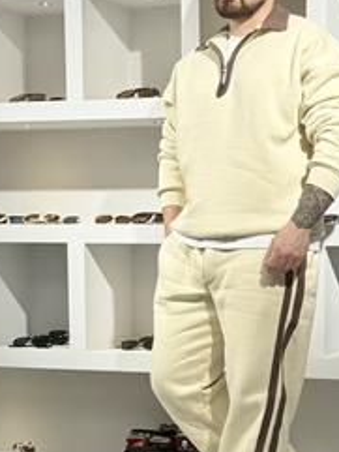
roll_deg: -0.3
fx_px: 1213
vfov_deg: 21.0
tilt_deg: -2.7
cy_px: 306
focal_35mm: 93
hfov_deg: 15.8
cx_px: 270
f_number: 1.78
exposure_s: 1/242
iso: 100
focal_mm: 6.76
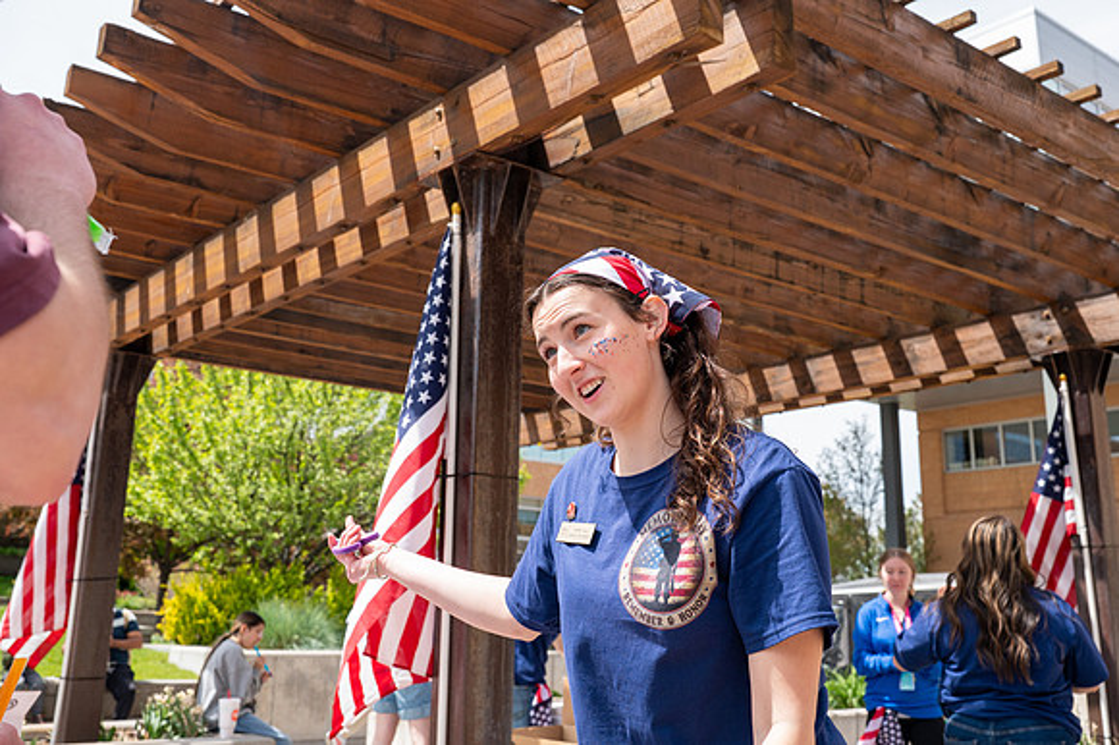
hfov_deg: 53.1
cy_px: 312
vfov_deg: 36.7
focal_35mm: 36
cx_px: 574
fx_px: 1120
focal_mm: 31
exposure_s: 1/1250
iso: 500
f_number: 5.6
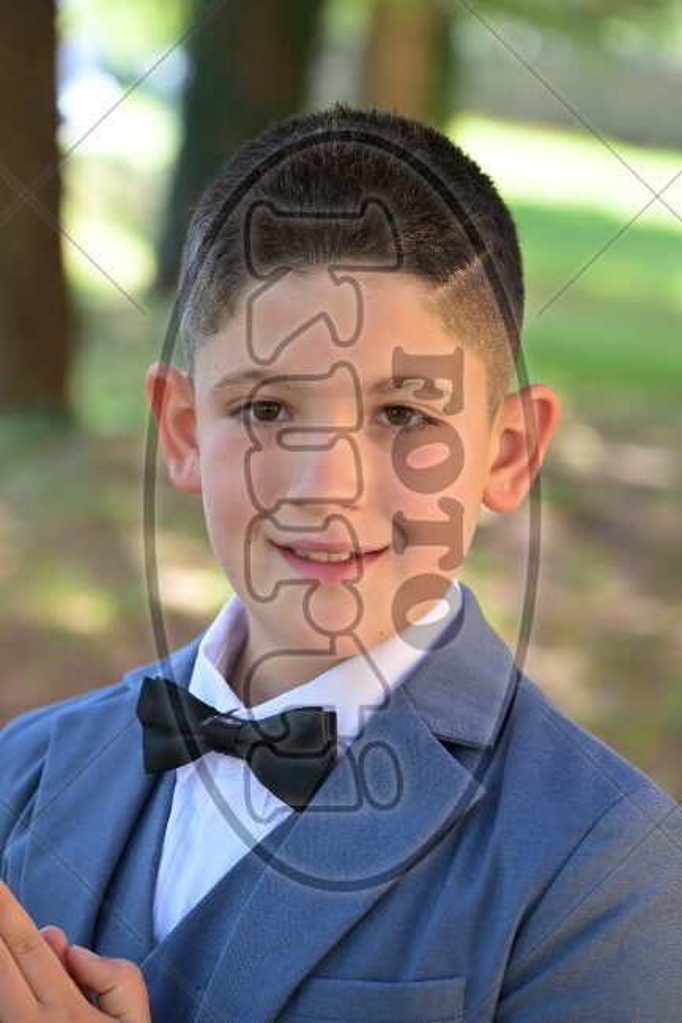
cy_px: 512
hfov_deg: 11.4
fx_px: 3412
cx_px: 341
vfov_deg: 17.1
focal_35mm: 120
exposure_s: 1/160
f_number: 5.6
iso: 640
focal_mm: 120
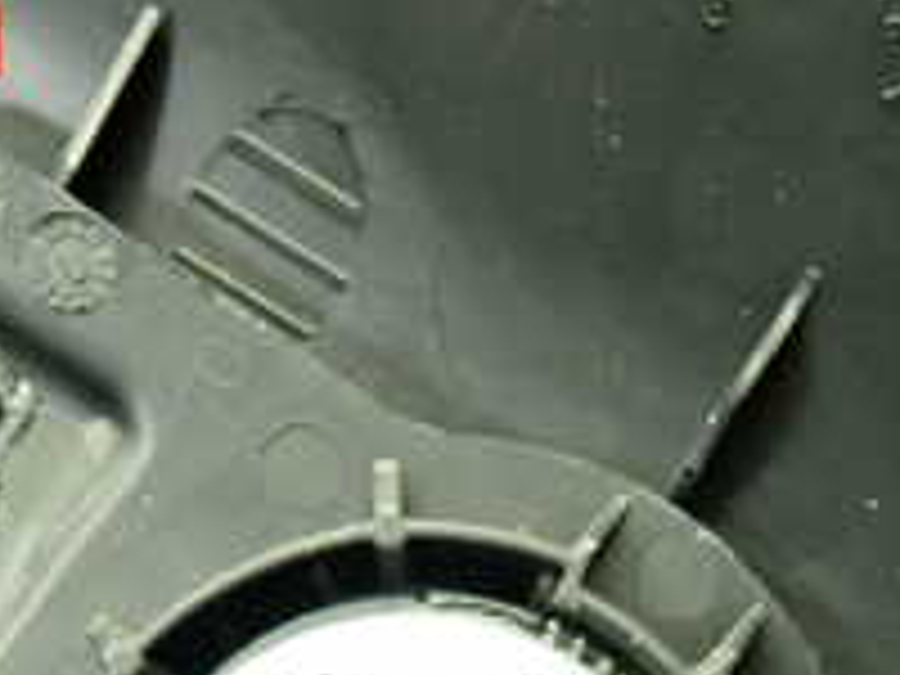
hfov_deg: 25.9
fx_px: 1950
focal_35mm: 75
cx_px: 536
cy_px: 1004
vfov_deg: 17.7
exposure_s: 1/30
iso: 400
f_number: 2
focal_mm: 4.5
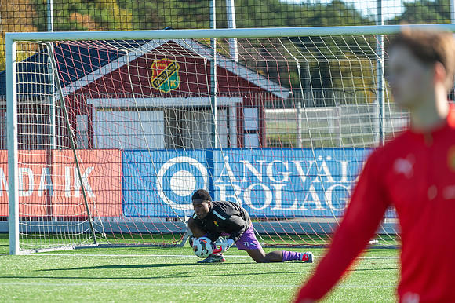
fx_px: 2667
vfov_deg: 6.5
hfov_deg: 9.8
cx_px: 228
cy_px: 152
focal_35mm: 211
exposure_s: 1/1250
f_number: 3.2
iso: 180
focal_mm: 200
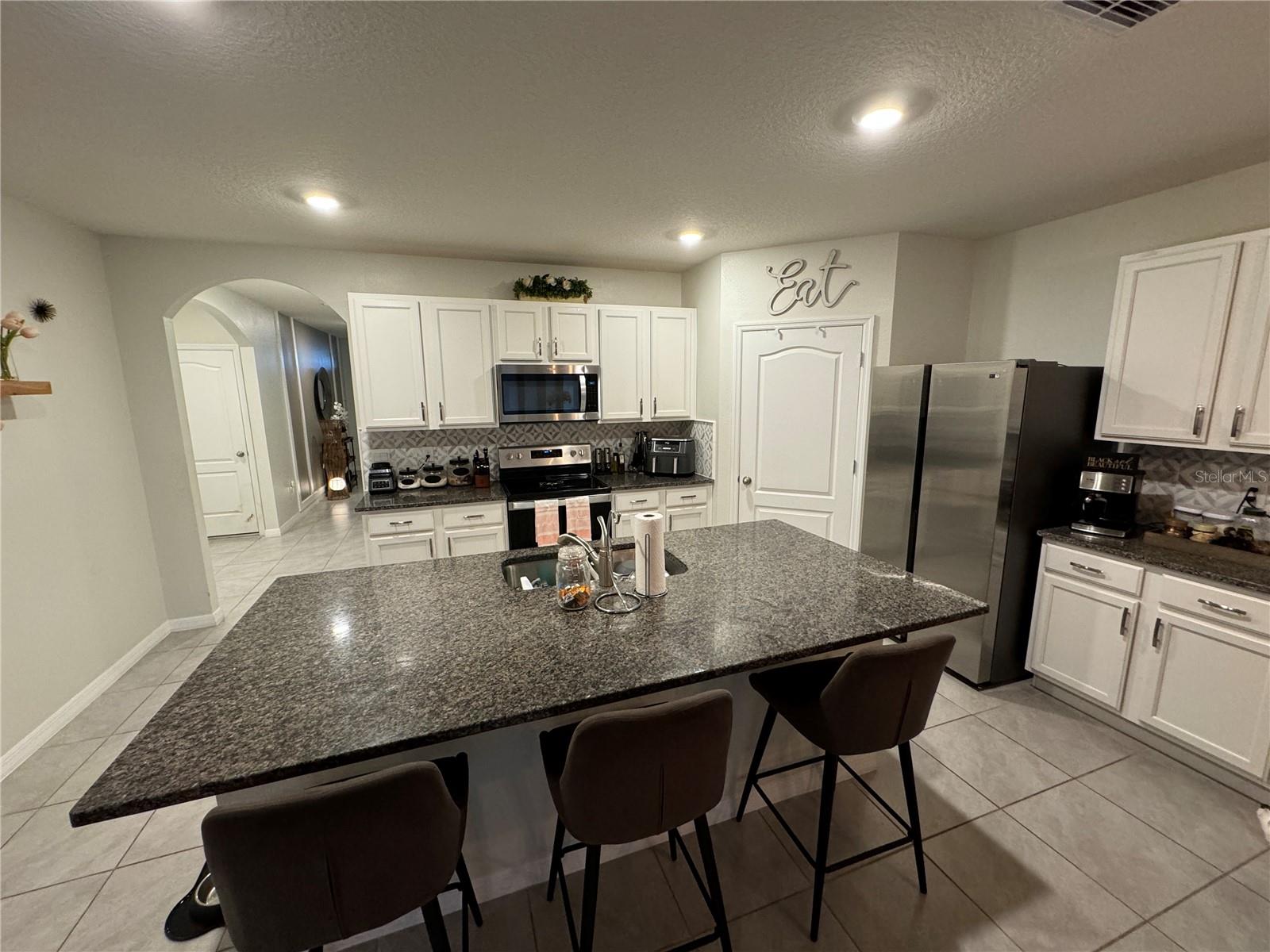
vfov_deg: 85.7
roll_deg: +0.9
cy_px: 476
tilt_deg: -9.9
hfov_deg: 102.1
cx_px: 635
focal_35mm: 14
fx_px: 514
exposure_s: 1/60
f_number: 2.2
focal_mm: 2.22
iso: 250
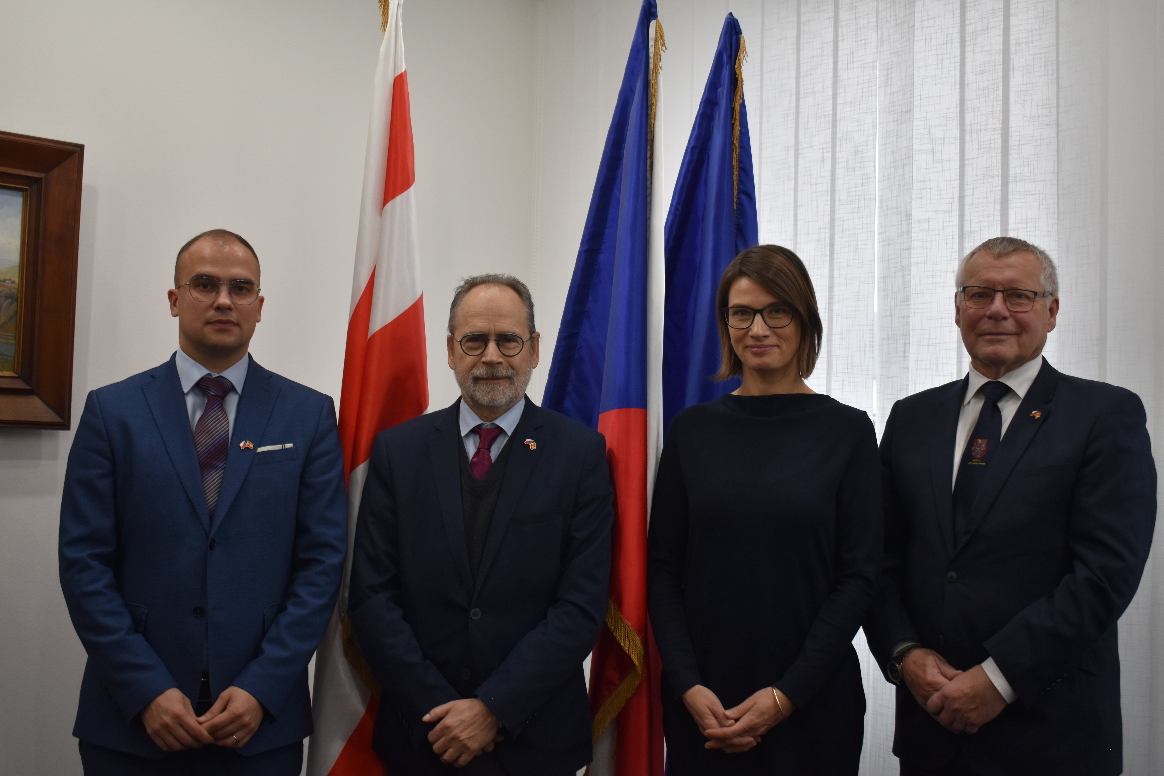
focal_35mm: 44
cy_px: 388
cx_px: 582
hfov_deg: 45.0
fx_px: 1406
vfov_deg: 30.8
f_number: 4.2
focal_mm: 29
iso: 400
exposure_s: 1/60
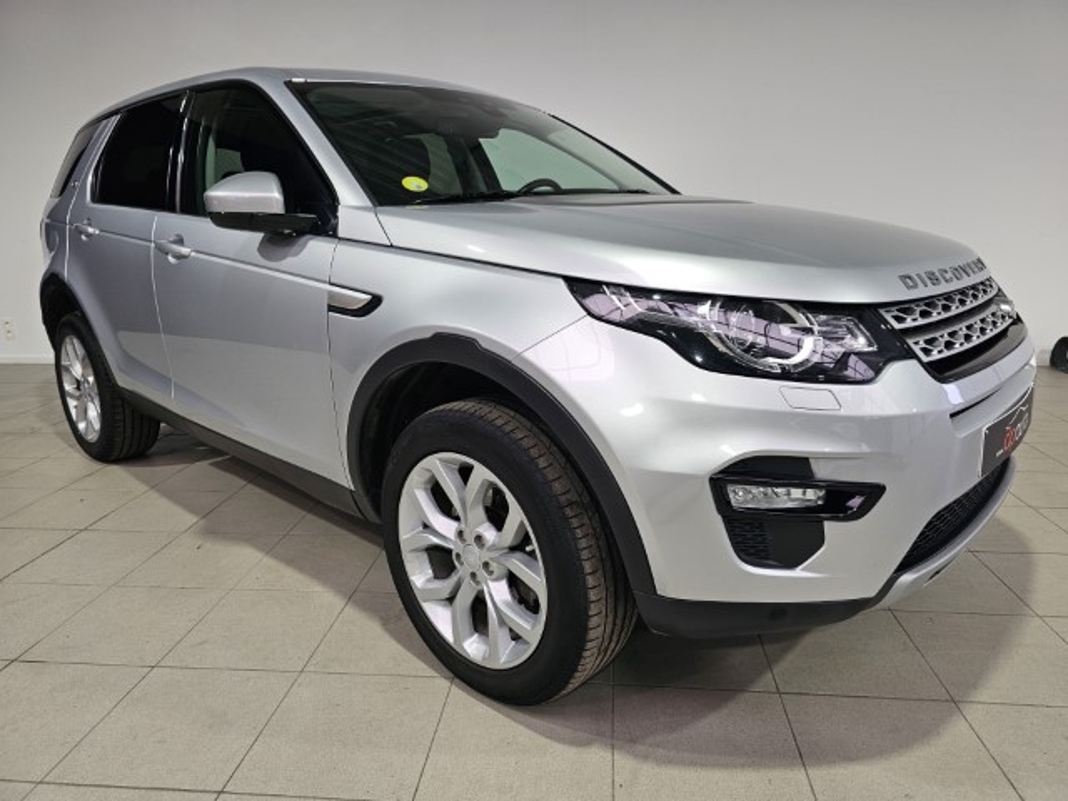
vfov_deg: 58.9
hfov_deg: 73.9
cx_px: 534
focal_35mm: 23
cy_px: 400
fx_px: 710
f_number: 1.7
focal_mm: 6.3
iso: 80
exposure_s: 1/180
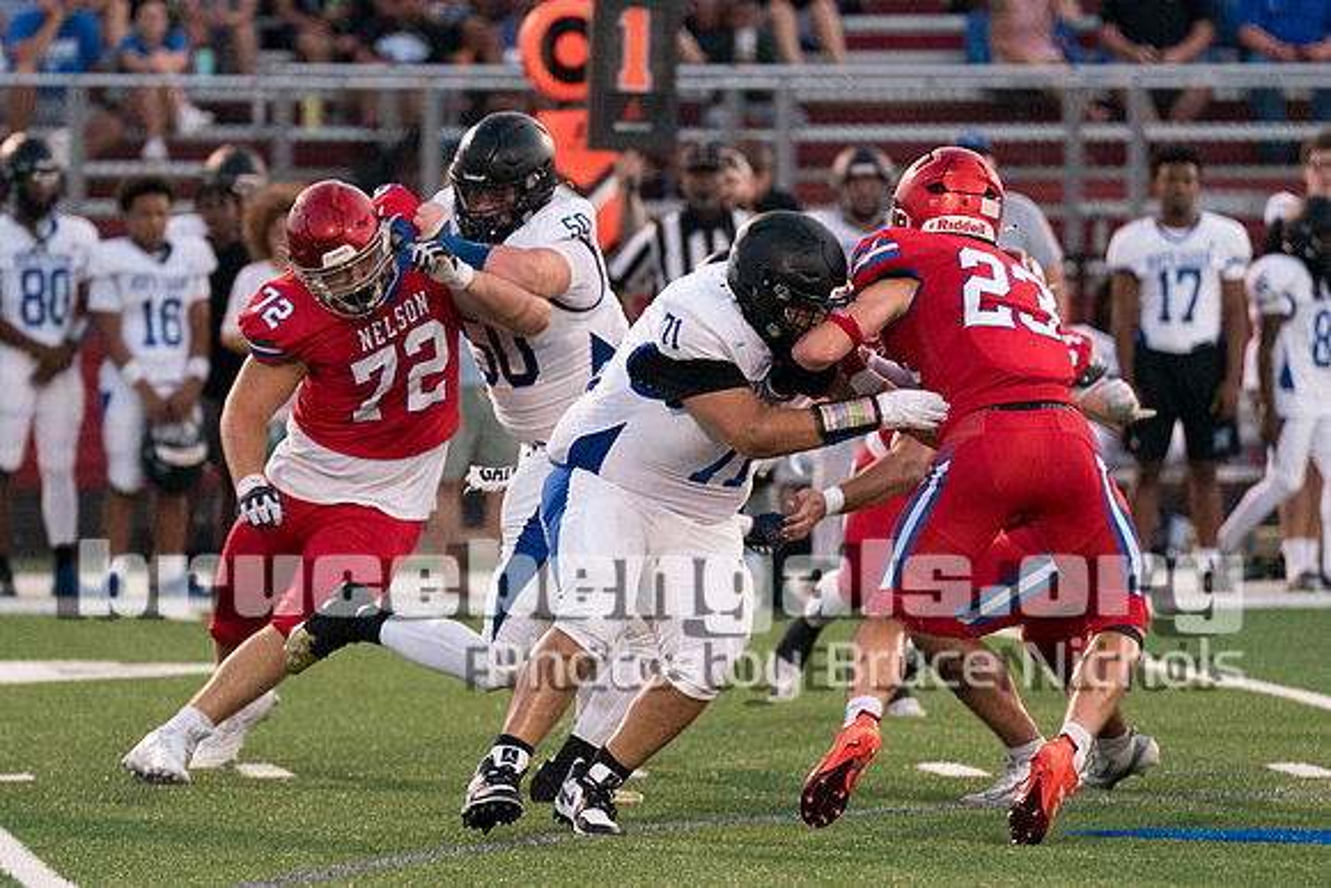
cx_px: 629
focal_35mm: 369
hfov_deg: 5.6
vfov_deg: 3.7
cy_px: 491
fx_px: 13664
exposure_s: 1/2000
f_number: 2.8
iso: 4000
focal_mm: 200
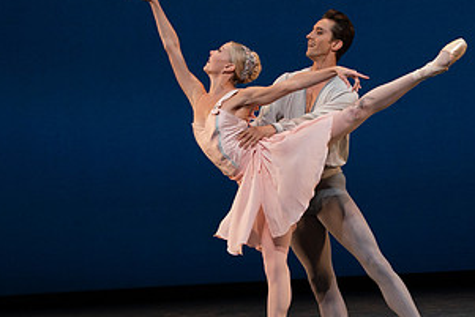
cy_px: 143
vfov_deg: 3.6
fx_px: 5095
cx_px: 199
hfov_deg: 5.3
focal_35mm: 386
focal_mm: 200
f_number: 8
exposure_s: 1/500
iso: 3200
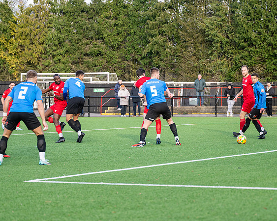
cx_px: 121
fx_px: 1168
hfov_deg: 13.5
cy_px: 130
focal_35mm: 143
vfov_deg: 10.8
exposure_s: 1/1000
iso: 400
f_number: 4
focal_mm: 104
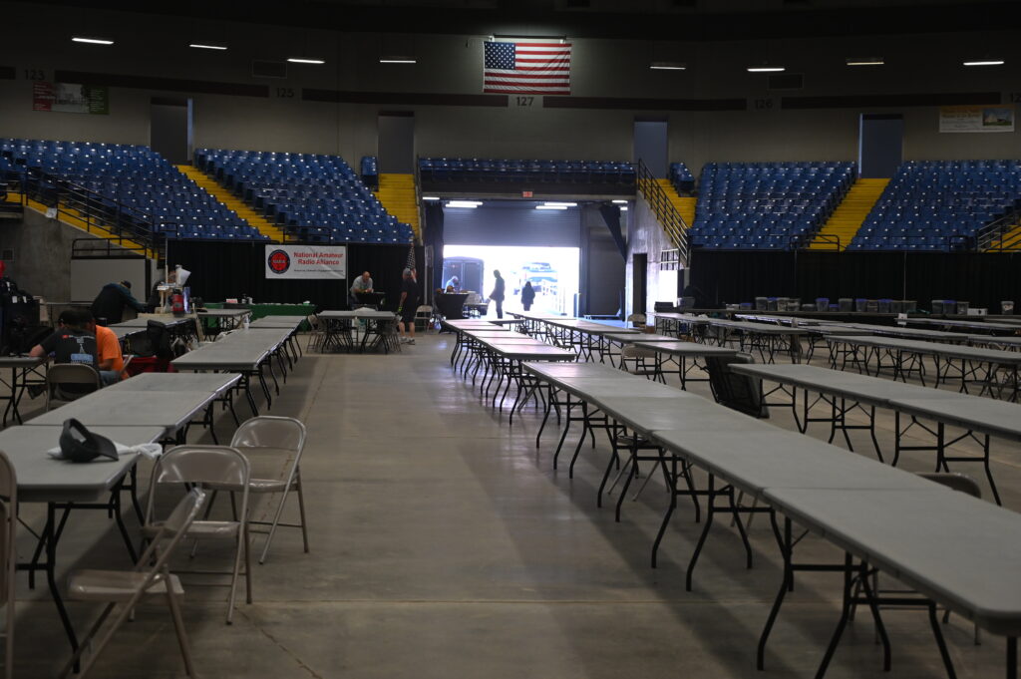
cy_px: 340
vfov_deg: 23.3
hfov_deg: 34.5
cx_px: 510
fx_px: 1644
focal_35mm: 58
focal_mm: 58
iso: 1100
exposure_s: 1/125
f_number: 4
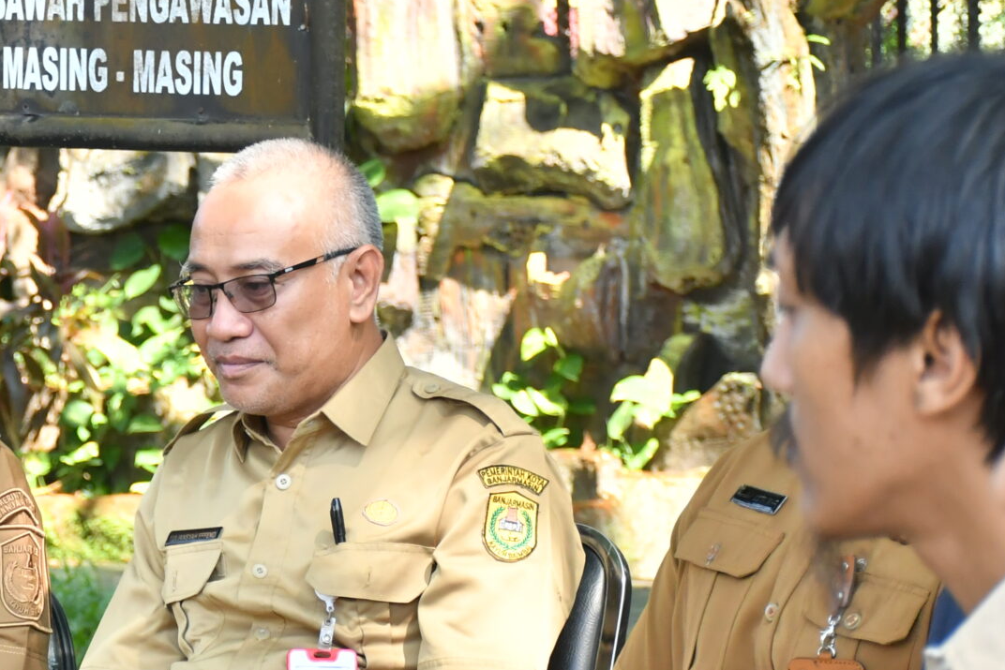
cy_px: 524
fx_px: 4500
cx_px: -151
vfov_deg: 8.5
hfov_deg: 12.5
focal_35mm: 161
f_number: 4.5
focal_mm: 45
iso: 800
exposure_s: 1/640
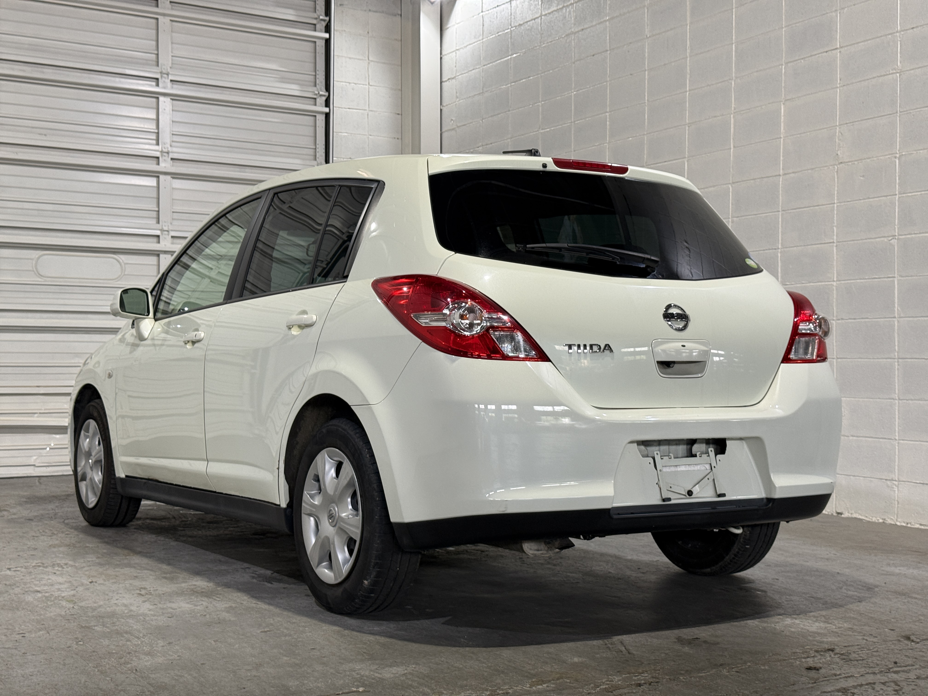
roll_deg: -0.3
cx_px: 464
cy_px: 348
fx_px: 1287
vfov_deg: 30.3
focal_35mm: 48
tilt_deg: +0.9
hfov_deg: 39.7
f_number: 1.78
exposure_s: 1/60
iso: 64
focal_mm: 6.76
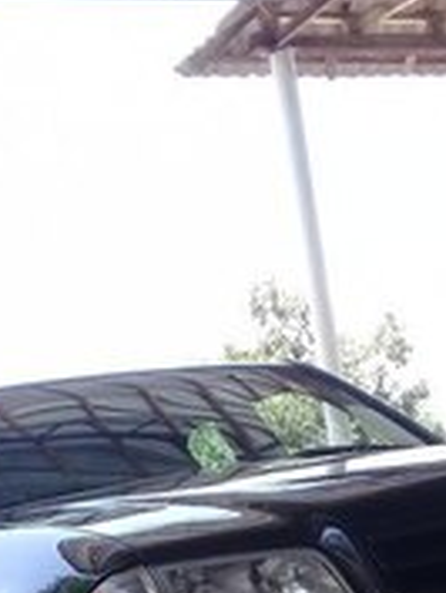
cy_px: 750
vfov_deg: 20.7
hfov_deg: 17.0
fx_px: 1493
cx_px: 198
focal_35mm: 87
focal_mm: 3.3
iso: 50
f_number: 2.2
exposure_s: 1/198
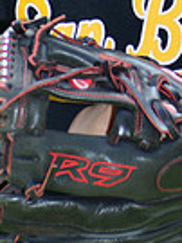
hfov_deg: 1.9
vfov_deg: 2.6
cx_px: 168
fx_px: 5385
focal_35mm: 767
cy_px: -169
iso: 200
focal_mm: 185
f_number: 8
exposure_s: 1/200
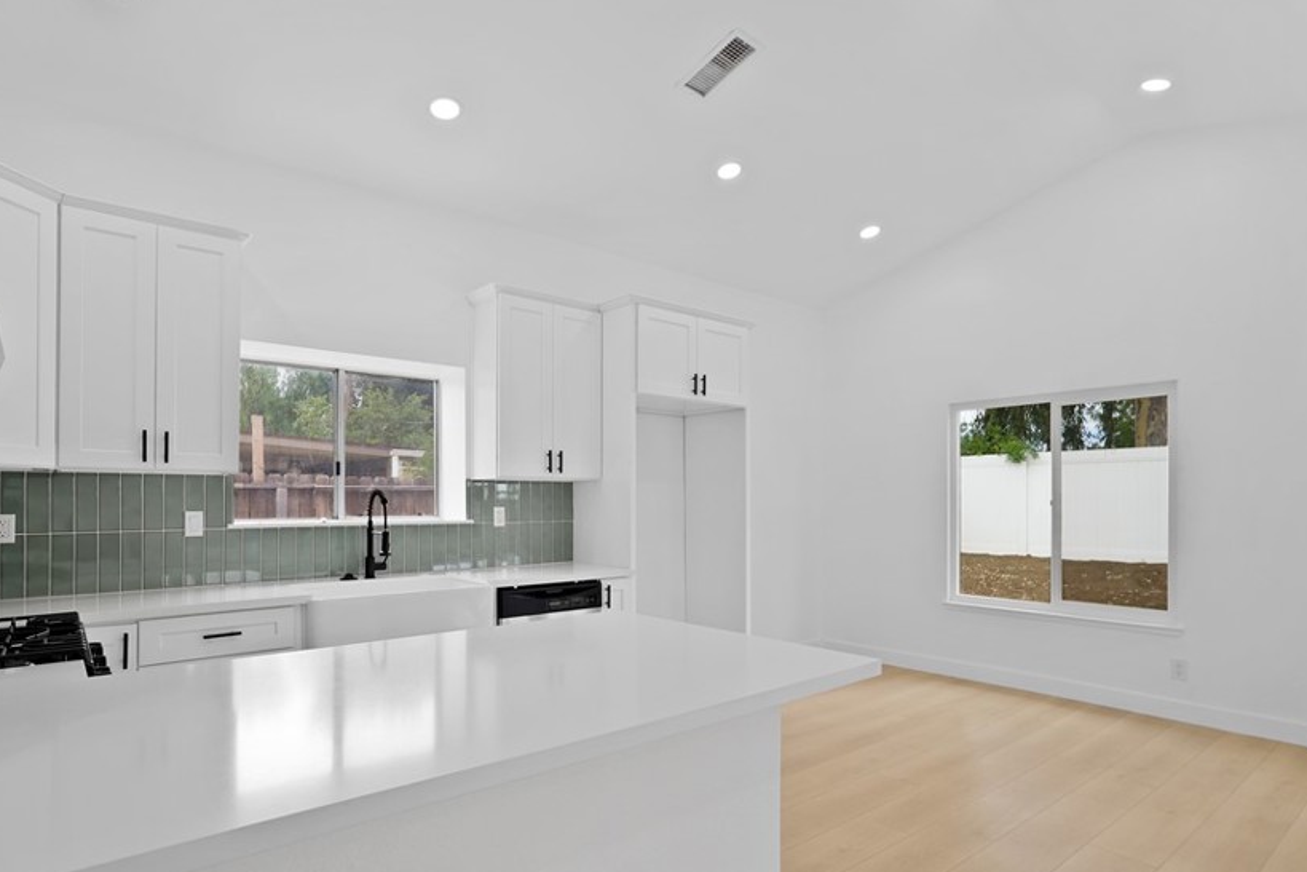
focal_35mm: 20
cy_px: 496
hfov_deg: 84.0
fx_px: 726
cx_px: 667
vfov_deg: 61.7
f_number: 5.6
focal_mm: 16
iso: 250
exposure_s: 1/15
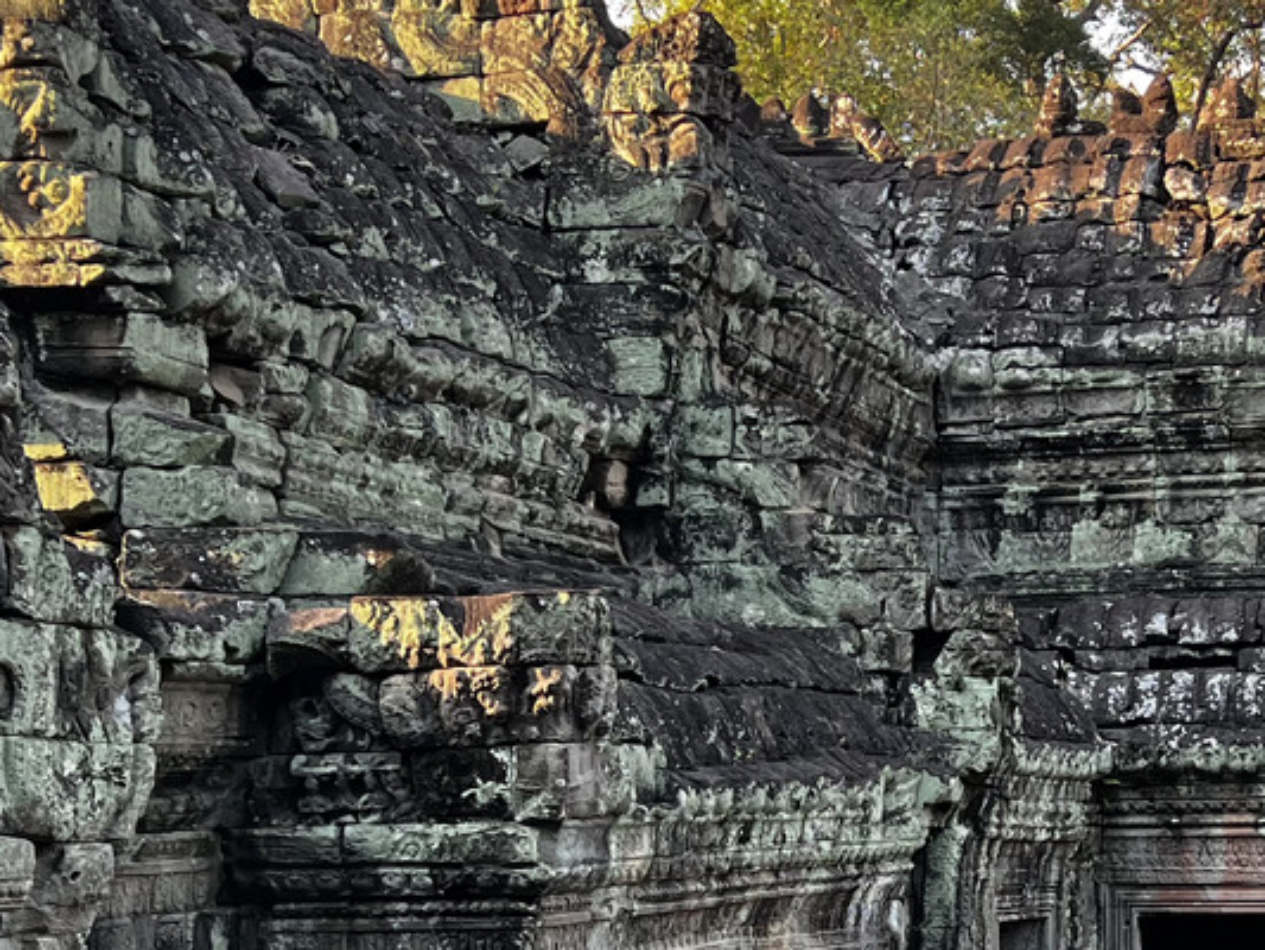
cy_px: 848
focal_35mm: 78
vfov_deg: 18.6
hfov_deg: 24.9
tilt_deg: +0.1
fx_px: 2851
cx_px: 797
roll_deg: +1.1
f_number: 1.5
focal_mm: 5.7
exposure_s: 1/186
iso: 40
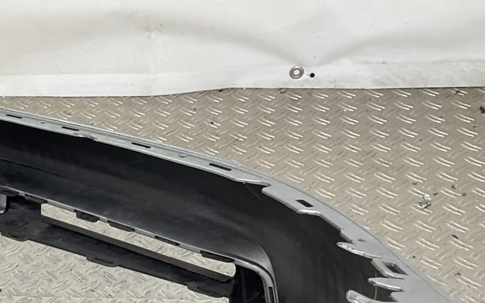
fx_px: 978
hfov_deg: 25.8
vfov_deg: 16.6
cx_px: -43
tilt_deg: -45.3
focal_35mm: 74
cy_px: 398
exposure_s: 1/120
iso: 25
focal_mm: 3
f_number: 1.8
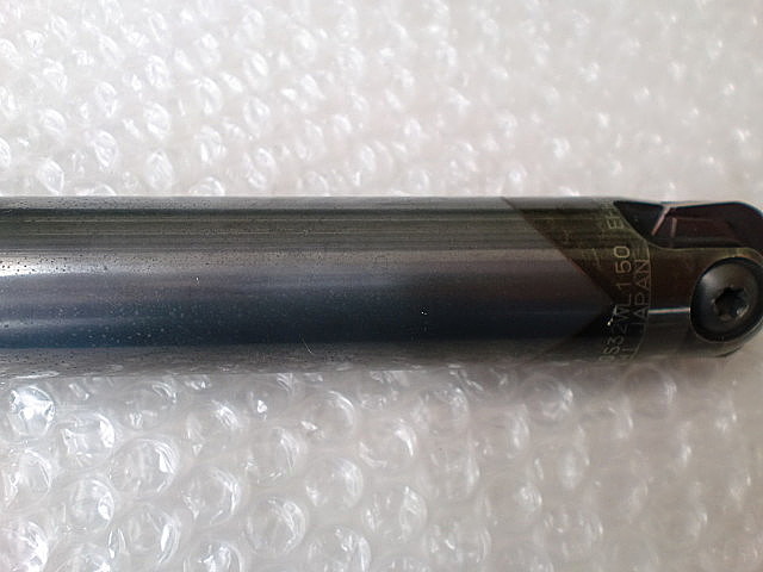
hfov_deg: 52.6
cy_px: 286
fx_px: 771
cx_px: 382
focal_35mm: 35
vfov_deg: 40.7
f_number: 3.1
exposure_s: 1/60
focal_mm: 6.3
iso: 100
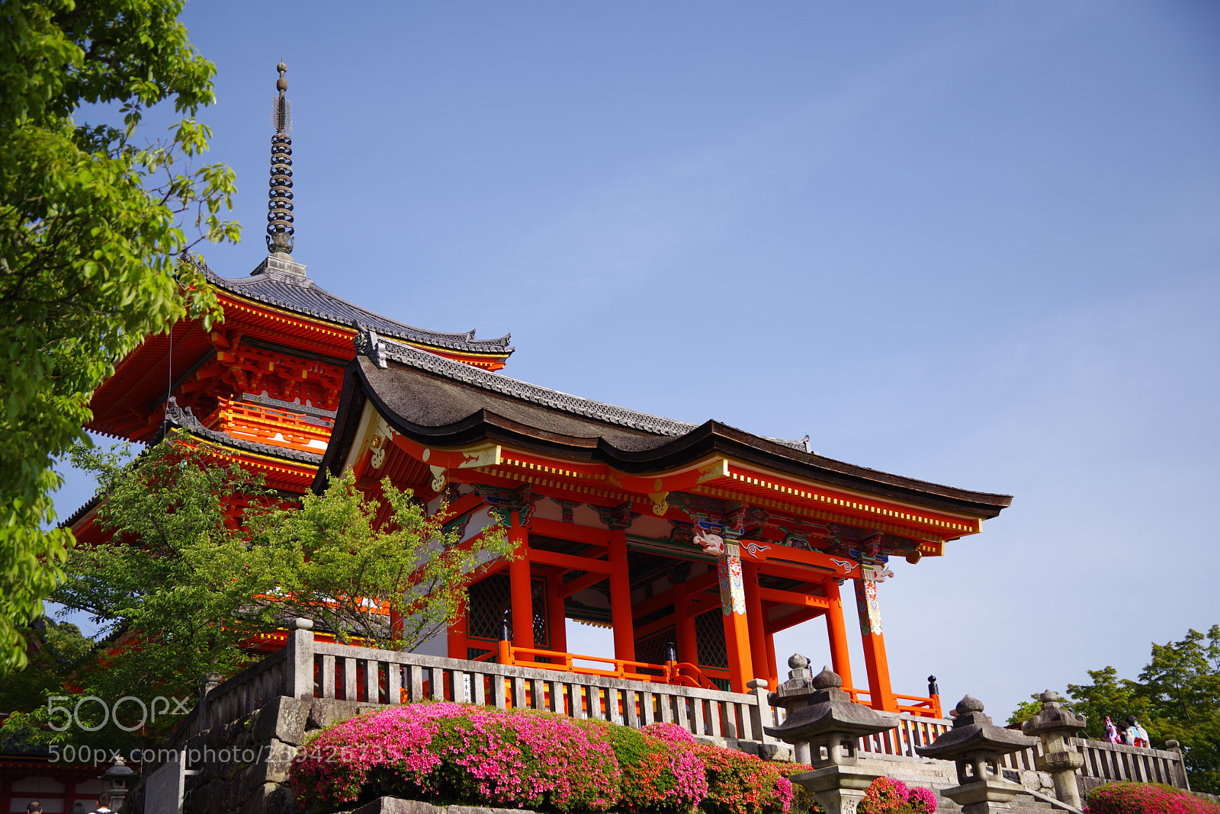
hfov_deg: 43.6
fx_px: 1525
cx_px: 610
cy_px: 407
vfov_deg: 29.9
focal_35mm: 45
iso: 100
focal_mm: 45
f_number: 5
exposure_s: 1/400
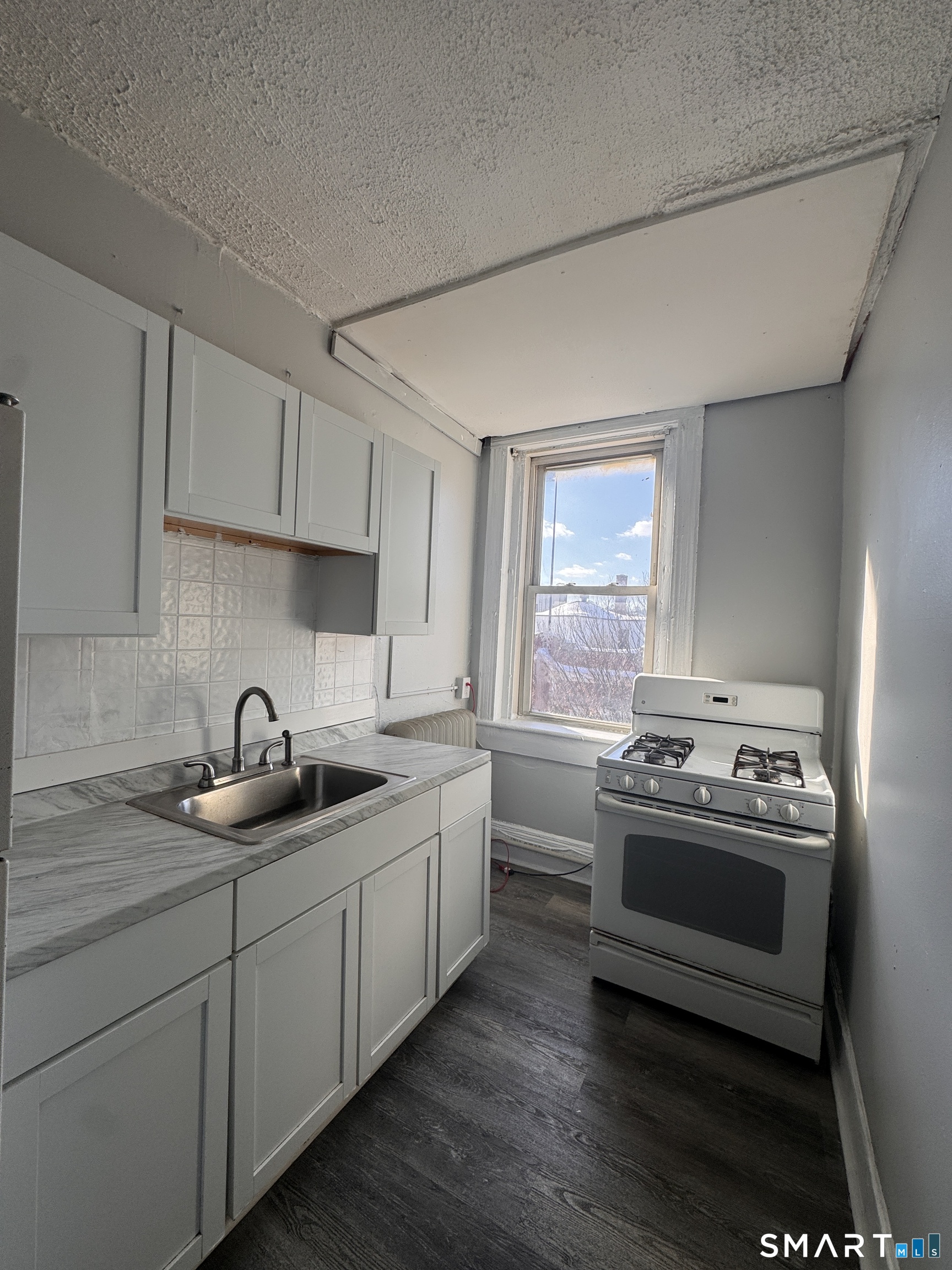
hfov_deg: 85.7
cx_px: 476
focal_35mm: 14
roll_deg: -2.4
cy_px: 635
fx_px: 513
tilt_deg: -0.8
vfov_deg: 102.1
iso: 40
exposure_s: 1/381
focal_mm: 2.22
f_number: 2.2
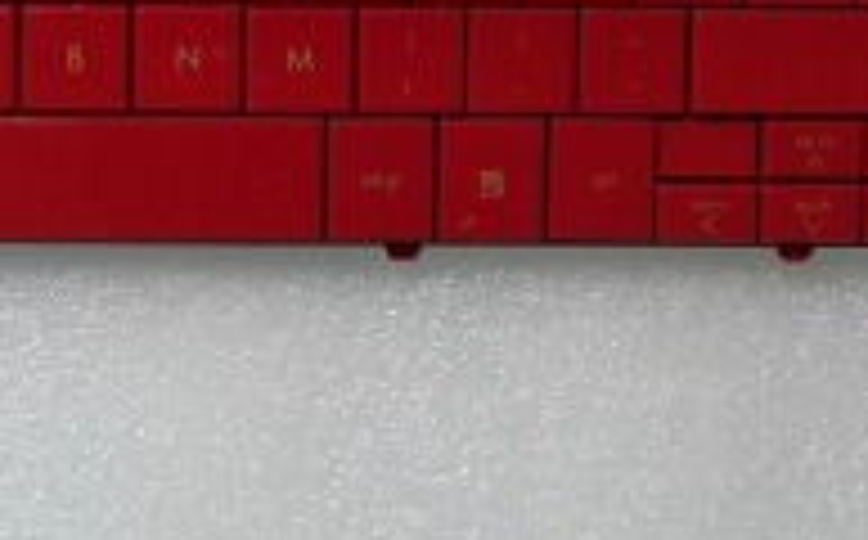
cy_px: -58
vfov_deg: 14.4
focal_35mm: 88
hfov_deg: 23.3
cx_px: 180
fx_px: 2079
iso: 400
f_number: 6.5
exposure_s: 1/40
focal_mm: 7.1
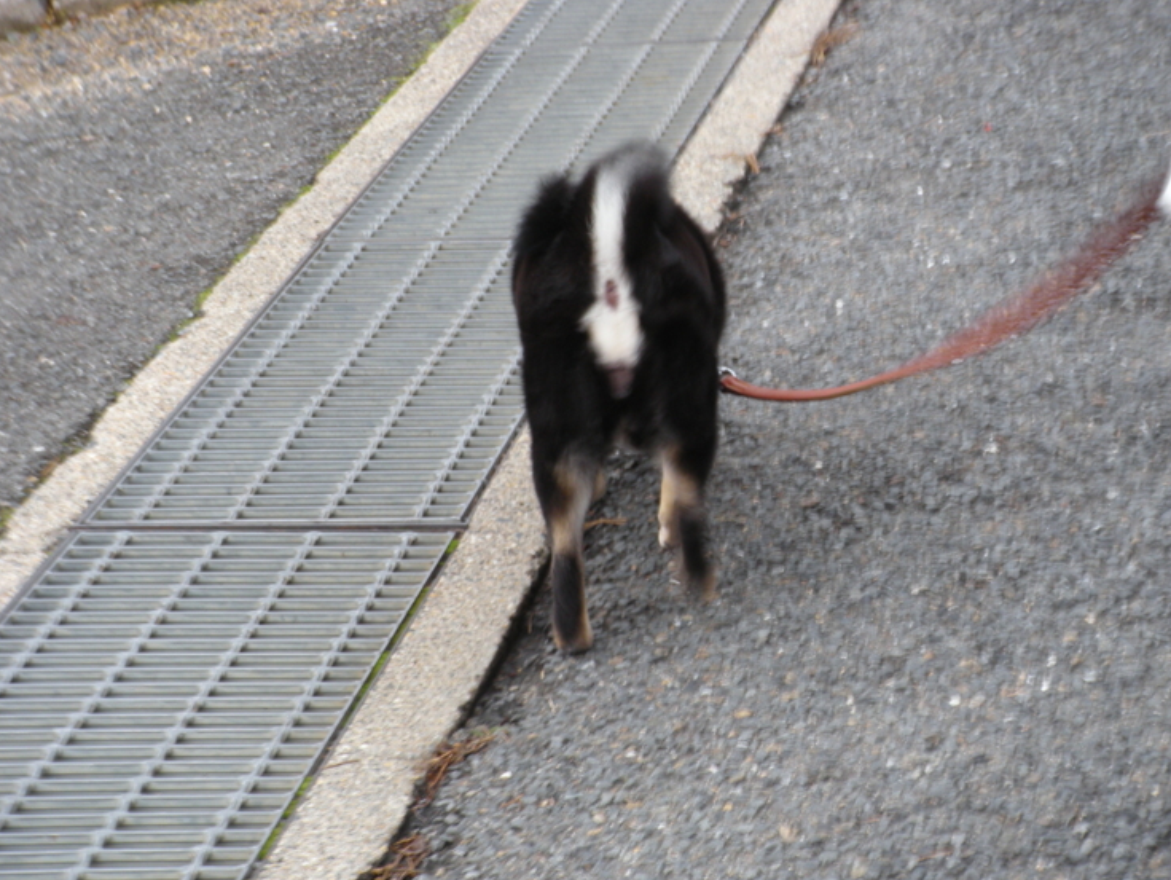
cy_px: 421
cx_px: 578
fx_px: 4197
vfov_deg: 12.0
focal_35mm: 124
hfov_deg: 15.9
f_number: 4.8
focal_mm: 19
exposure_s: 1/20
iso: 64
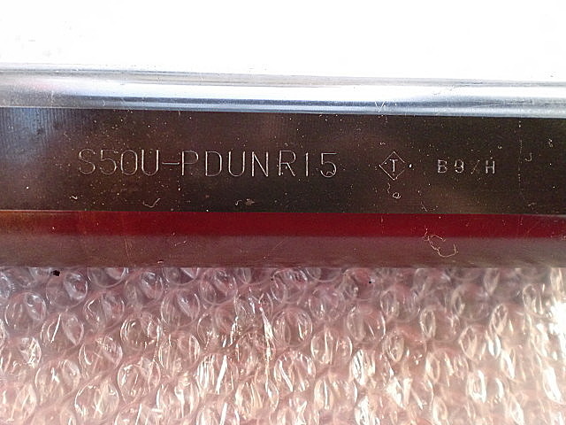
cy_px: 212
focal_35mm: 35
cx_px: 283
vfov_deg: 40.7
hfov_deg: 52.6
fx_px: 572
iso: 250
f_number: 3.1
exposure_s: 1/60
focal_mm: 6.3
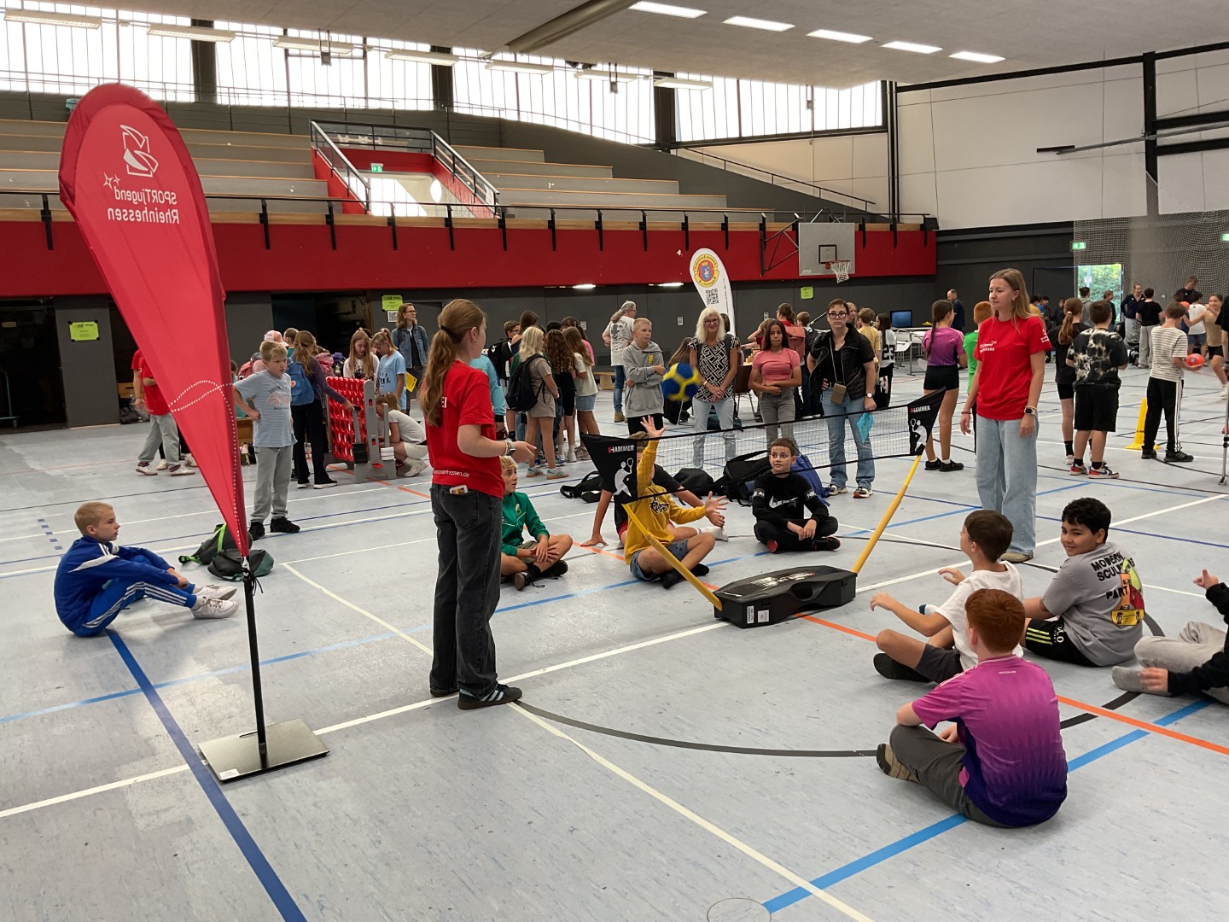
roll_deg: +2.2
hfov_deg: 61.7
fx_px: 1030
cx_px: 614
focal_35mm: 29
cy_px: 461
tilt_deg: -9.0
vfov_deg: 48.2
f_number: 1.8
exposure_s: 1/60
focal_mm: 3
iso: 40
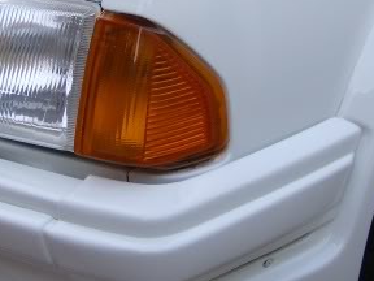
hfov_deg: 24.3
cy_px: 35
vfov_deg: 18.2
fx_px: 864
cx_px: 136
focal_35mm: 80
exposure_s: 1/165
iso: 100
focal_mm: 6
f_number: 2.8
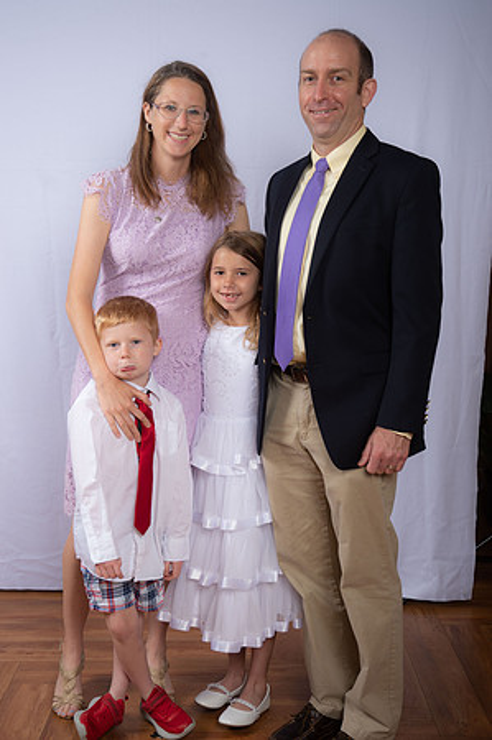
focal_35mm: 52
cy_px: 370
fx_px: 1068
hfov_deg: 25.9
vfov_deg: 38.2
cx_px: 246
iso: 250
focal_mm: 52
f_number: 7.1
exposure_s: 1/160
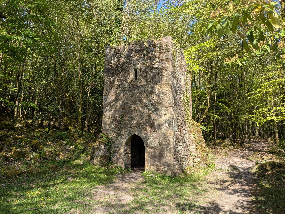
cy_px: 107
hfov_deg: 65.3
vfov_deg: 51.4
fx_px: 222
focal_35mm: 27
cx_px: 142
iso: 54
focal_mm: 4.38
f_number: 1.73
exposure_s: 1/1063
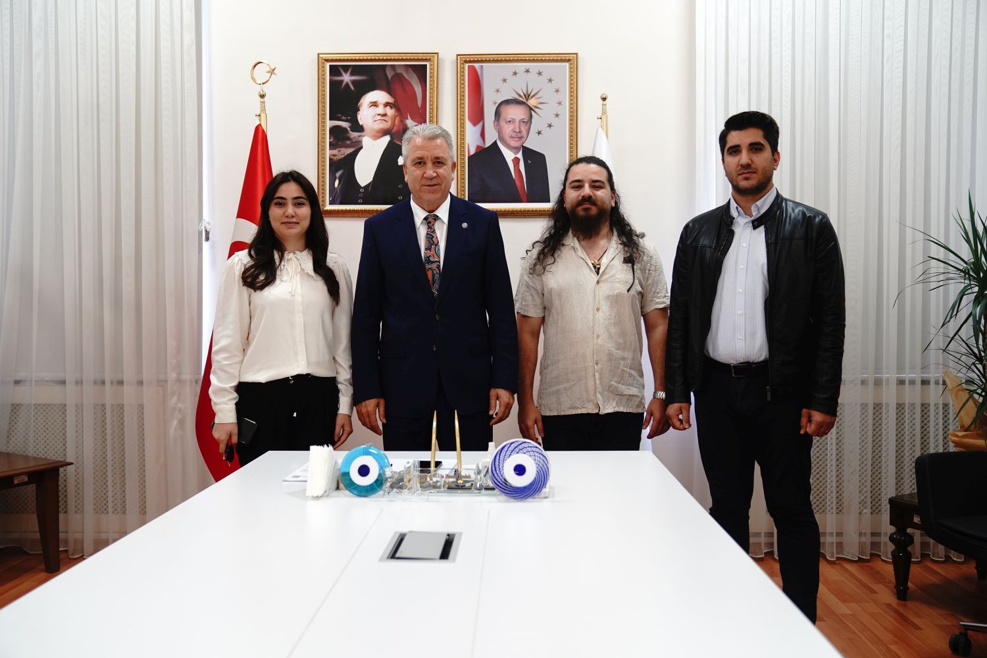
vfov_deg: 42.3
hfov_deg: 60.3
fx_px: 850
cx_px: 494
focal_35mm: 31
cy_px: 329
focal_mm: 31
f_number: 3.2
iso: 800
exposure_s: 1/80
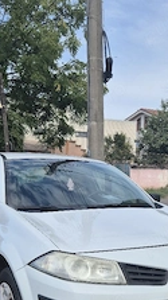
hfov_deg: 26.3
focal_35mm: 45
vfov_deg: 43.5
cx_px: 109
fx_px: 357
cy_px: 237
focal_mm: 5.4
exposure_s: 1/1429
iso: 25
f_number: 1.8
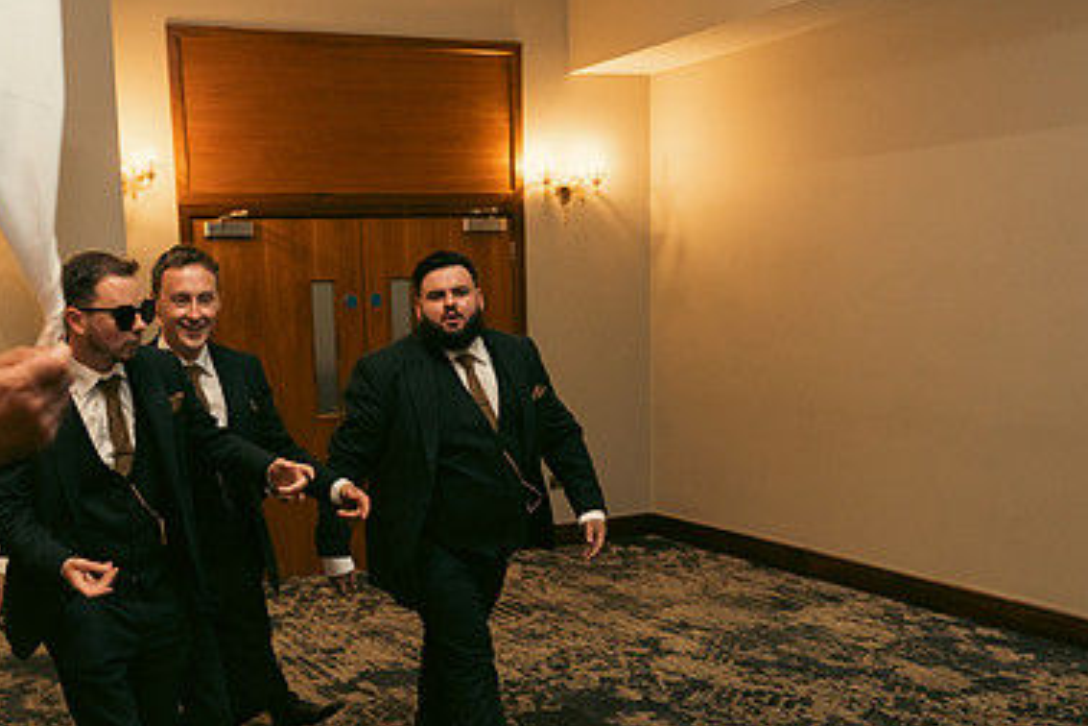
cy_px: 526
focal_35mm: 43
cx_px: 455
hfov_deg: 45.3
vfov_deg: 30.8
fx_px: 1299
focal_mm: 28
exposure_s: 1/160
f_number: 3.5
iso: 2500
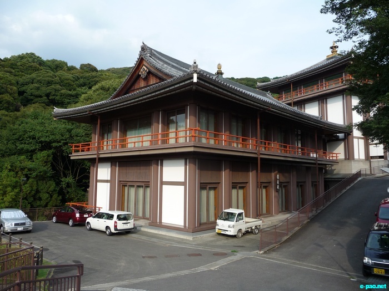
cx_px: 194
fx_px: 315
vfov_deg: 49.7
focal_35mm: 28
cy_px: 146
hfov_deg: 63.4
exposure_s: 1/500
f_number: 3.3
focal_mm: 4.7
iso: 100
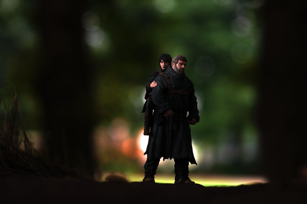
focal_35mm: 85
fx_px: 724
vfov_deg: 16.0
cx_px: 154
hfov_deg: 23.9
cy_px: 102
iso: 640
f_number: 2.2
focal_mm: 85
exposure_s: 1/125
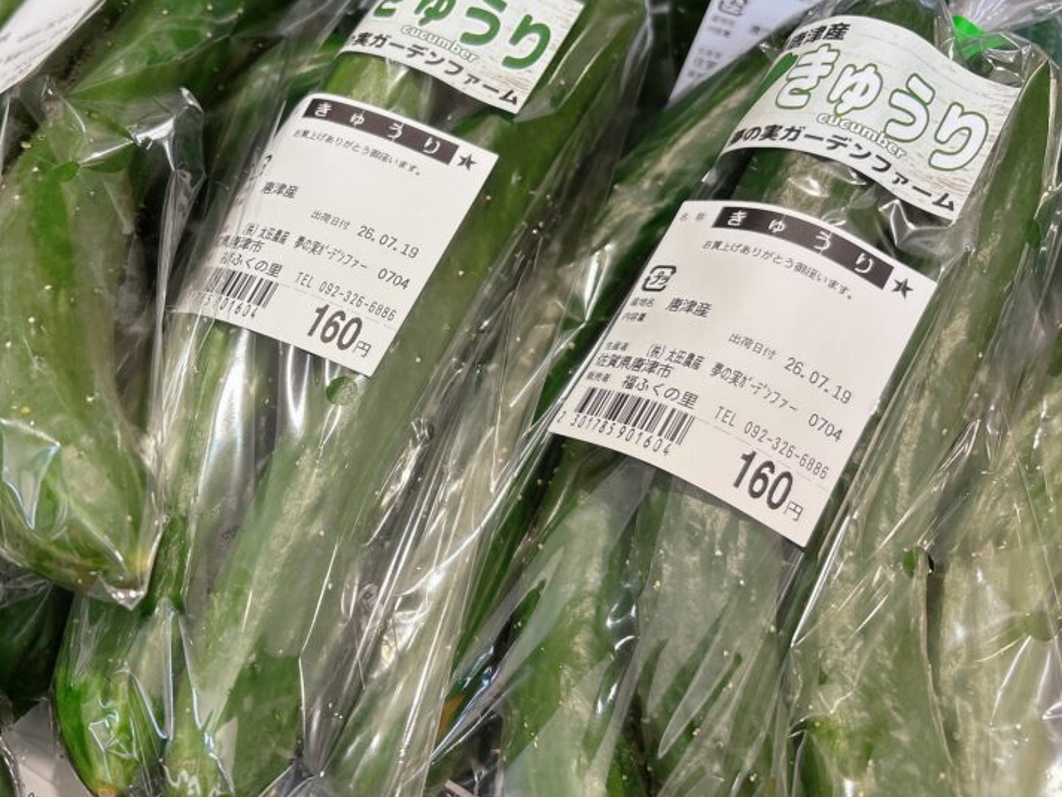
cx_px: 354
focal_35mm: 35
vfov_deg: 40.6
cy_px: 350
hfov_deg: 51.6
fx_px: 1074
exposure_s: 1/60
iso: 80
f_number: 1.6
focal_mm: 5.96
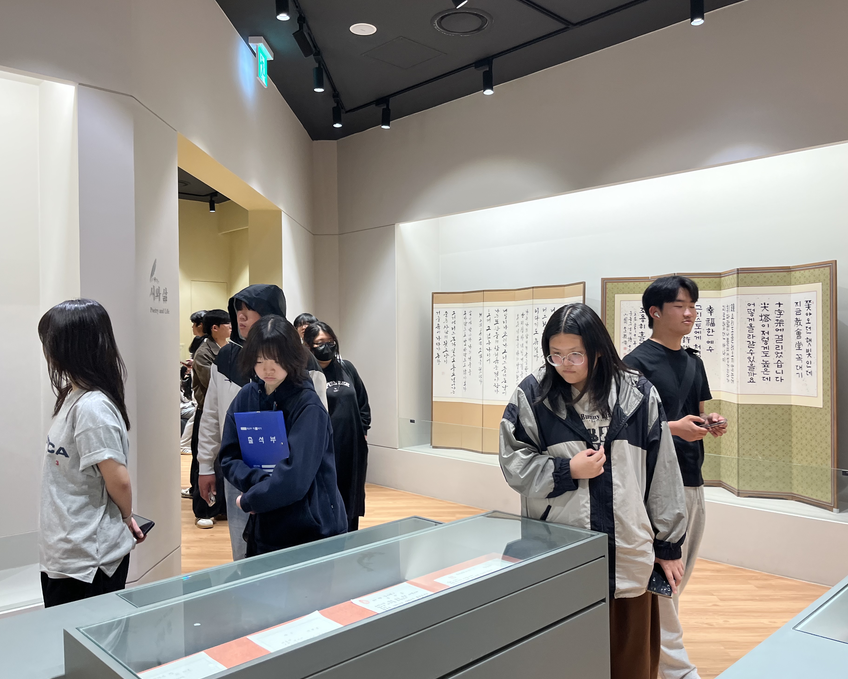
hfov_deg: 62.2
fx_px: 703
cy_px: 343
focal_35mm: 28
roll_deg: +2.5
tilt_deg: -1.9
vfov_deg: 51.5
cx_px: 439
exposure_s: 1/120
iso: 125
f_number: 1.6
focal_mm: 5.1
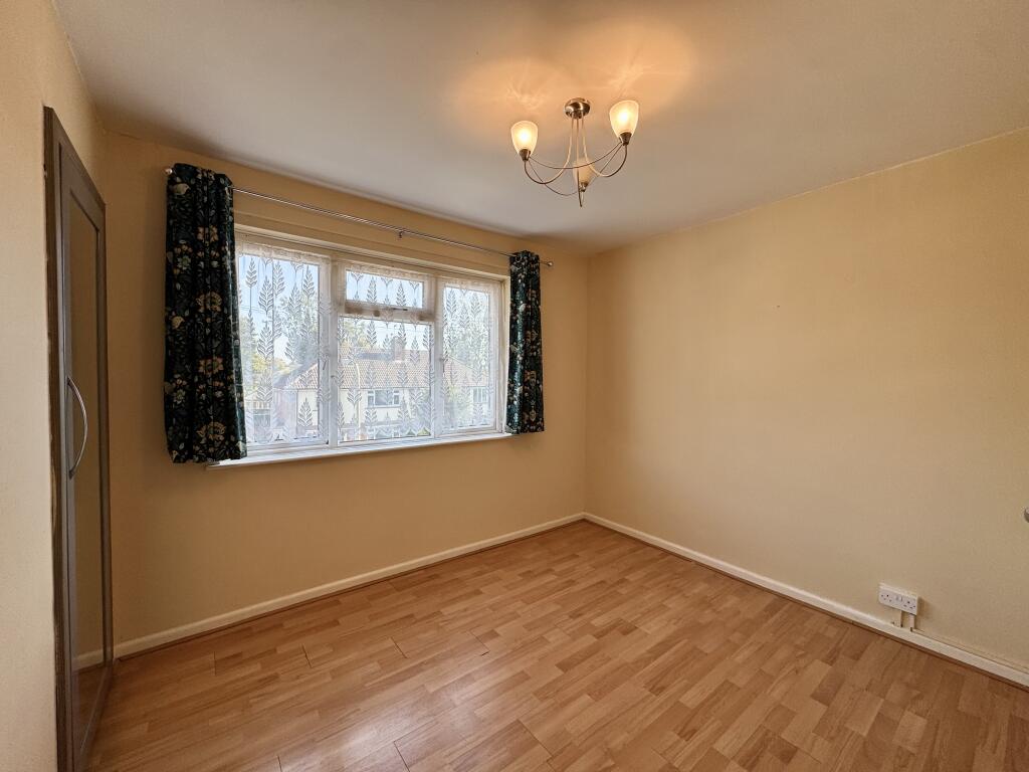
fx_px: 416
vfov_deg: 85.7
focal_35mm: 14
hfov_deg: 102.1
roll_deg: -0.1
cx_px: 514
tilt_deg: -1.7
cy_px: 386
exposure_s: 1/100
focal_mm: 2.22
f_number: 2.2
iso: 40
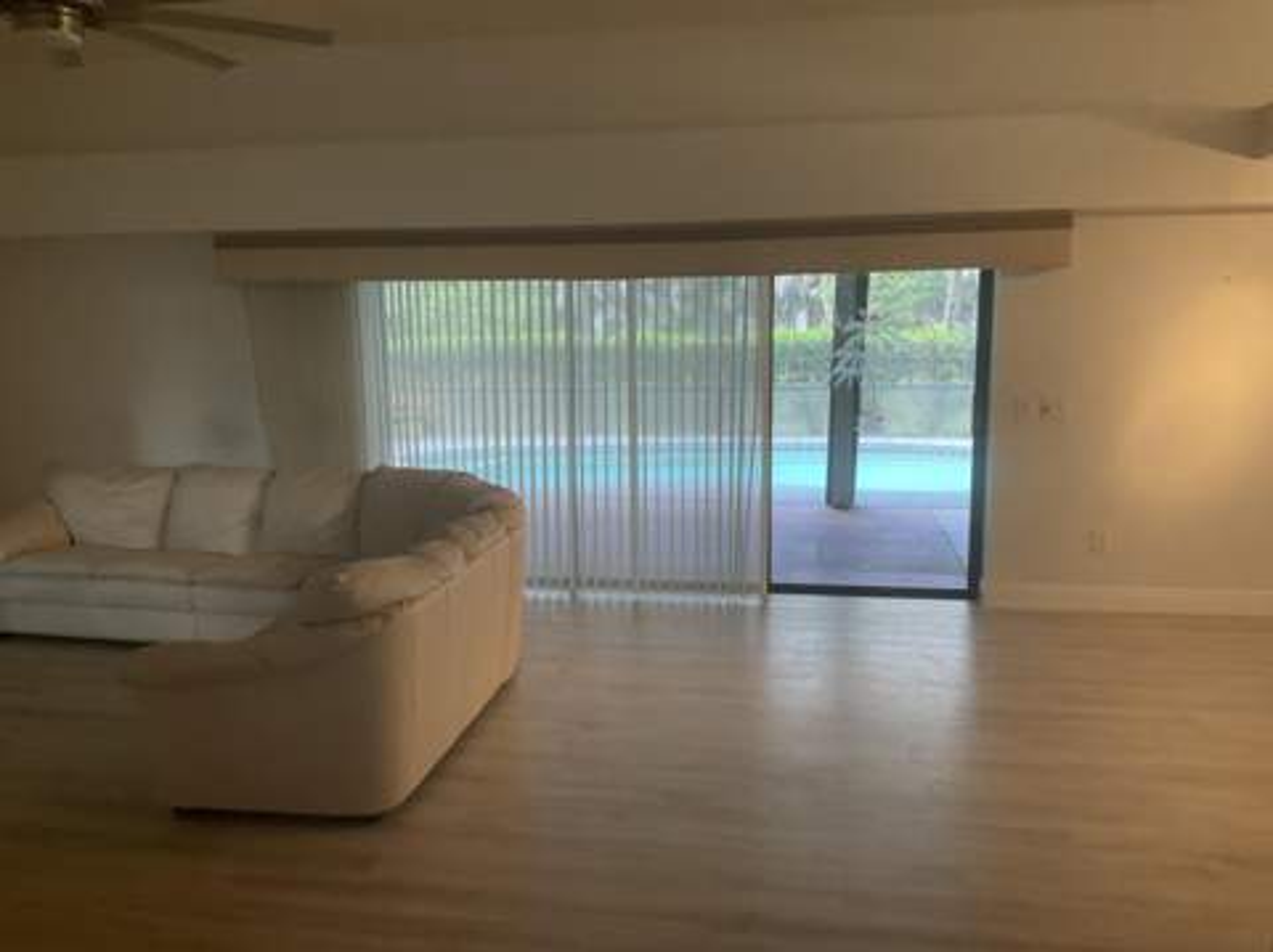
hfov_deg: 61.7
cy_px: 476
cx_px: 636
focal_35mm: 29
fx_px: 1065
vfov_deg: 48.2
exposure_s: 1/60
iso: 125
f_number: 1.8
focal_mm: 3
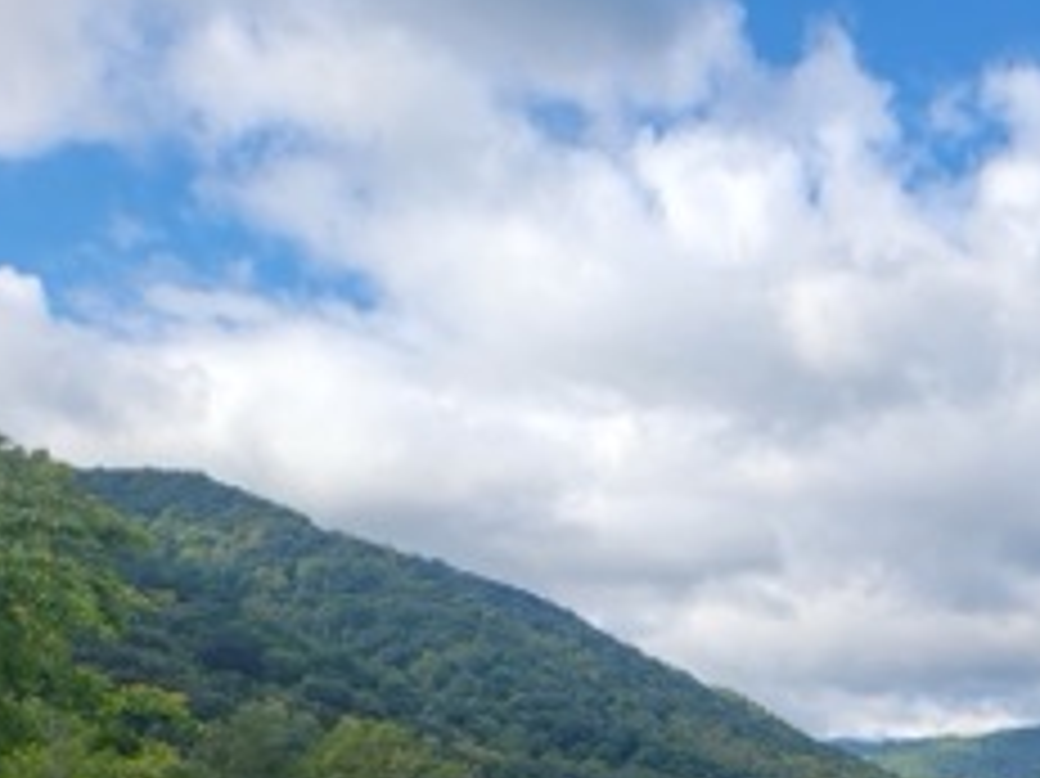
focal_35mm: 54
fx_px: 1622
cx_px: 936
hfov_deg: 33.7
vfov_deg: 25.6
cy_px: 782
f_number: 1.8
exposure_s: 1/1465
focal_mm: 5.4
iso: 40
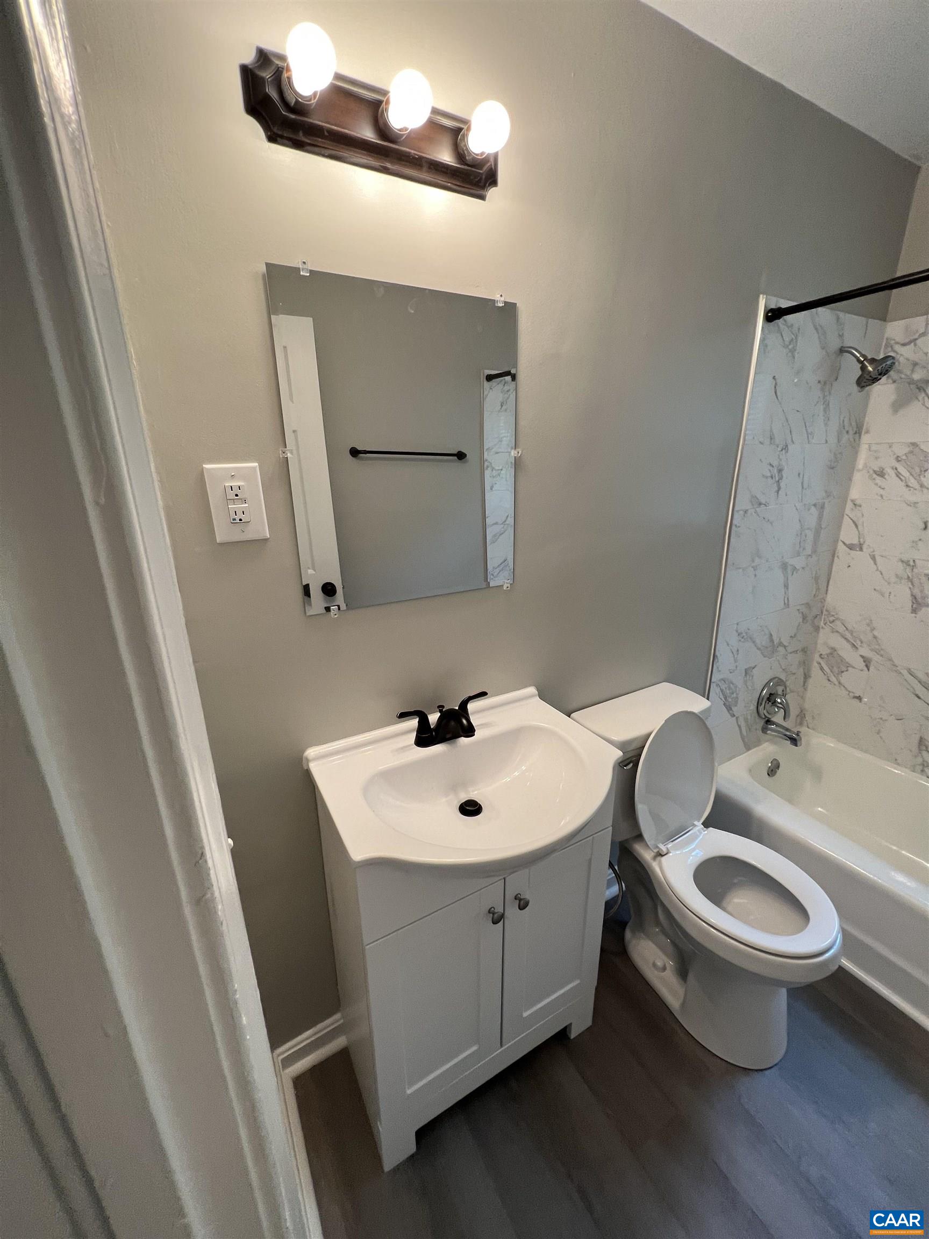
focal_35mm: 13
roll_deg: +0.4
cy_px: 620
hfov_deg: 89.9
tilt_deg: -17.9
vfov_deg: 106.2
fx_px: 465
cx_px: 464
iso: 125
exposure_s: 1/120
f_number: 1.8
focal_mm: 1.57
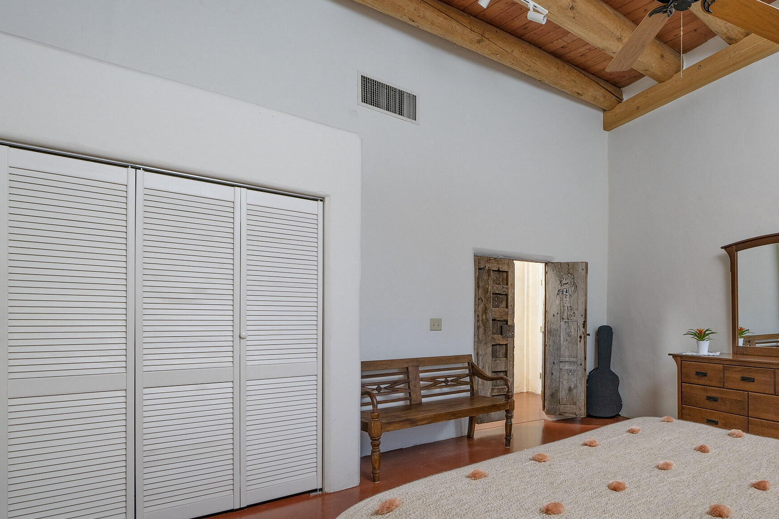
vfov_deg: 58.8
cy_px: 323
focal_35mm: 21
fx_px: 454
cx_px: 574
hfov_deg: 75.9
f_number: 7.1
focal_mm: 13
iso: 200
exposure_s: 1/100
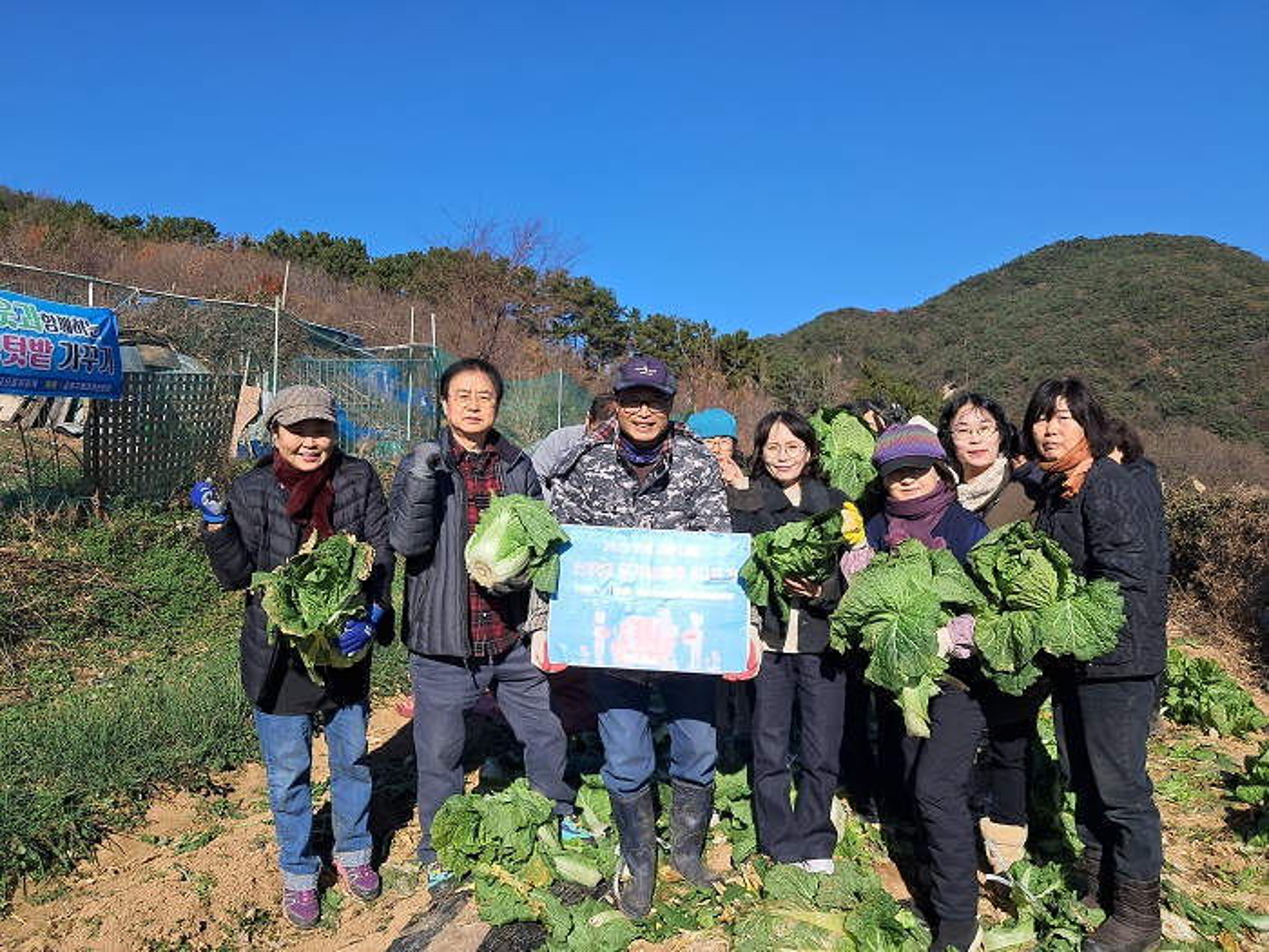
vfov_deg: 51.4
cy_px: 476
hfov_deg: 65.3
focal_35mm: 27
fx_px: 990
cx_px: 634
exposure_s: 1/1230
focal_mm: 4
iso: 50
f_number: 1.8
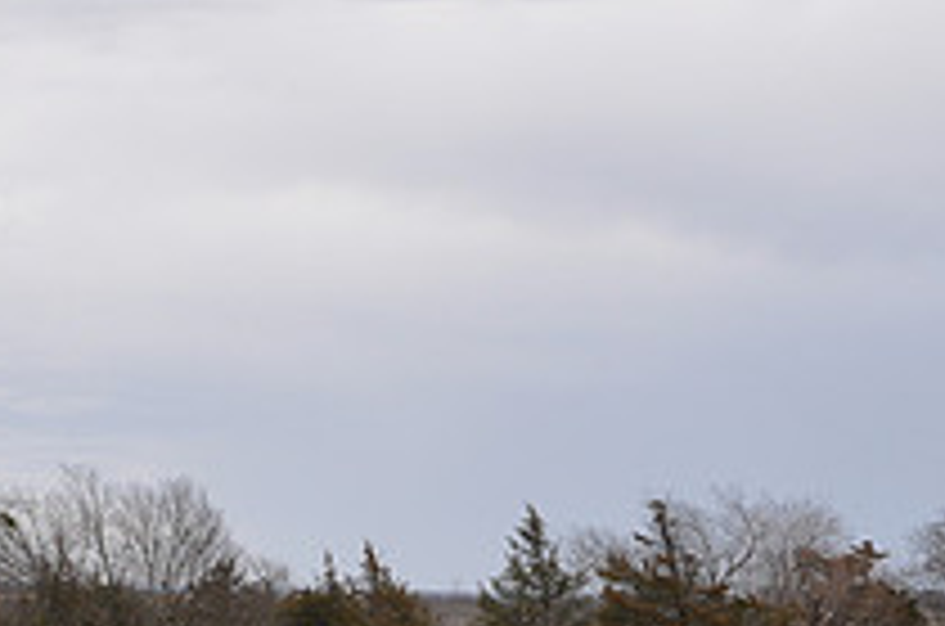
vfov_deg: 11.5
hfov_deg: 17.6
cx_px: 342
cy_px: 790
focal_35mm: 116
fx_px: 3038
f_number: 9
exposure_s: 1/80
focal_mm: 28
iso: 200
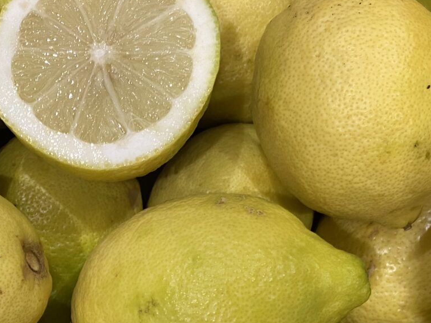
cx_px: 124
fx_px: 872
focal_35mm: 70
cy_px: 358
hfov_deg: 27.5
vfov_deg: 20.0
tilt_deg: -86.6
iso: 125
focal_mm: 4.25
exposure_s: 1/60
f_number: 1.8
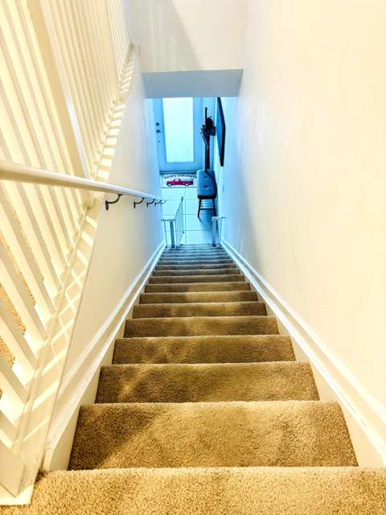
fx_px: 387
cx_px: 193
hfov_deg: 53.1
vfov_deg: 67.3
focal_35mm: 26
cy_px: 258
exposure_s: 1/60
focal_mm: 5.96
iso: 200
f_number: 1.6
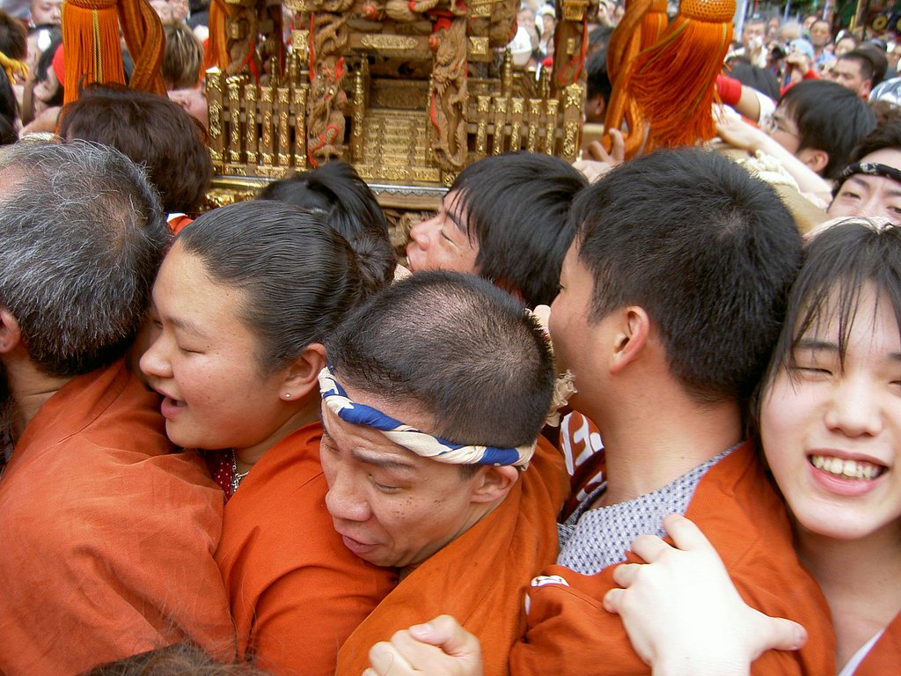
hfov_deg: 54.0
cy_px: 338
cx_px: 450
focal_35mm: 34
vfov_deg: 41.8
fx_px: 885
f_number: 2.8
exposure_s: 1/200
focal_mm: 5.6
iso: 50
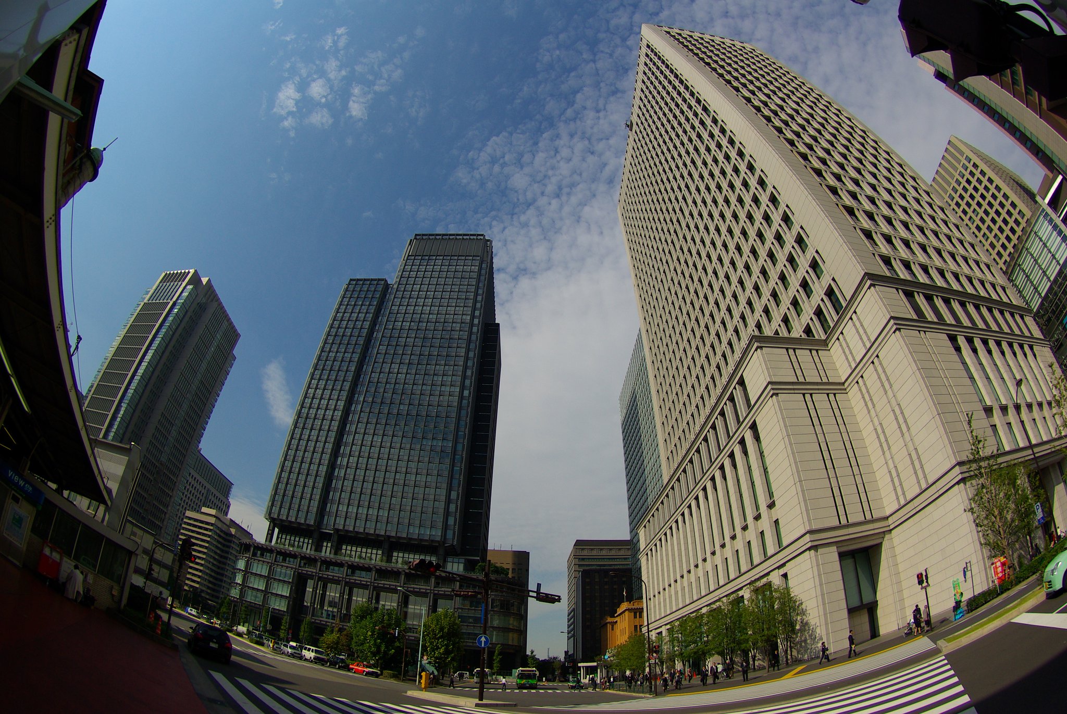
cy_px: 357
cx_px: 534
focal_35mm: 15
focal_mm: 10
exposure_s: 1/2000
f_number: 5.6
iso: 160
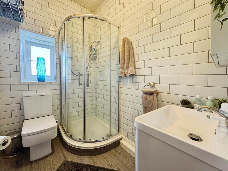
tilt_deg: -1.8
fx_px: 92
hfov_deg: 102.0
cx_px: 114
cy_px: 86
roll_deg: -1.6
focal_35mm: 14
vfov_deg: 85.7
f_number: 2.2
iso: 250
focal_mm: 2.22
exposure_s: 1/99
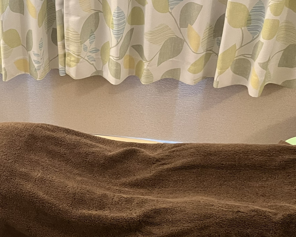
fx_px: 517
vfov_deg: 25.5
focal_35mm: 59
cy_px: 182
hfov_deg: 28.7
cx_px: -36
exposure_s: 1/50
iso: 400
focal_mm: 5.1
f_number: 1.6
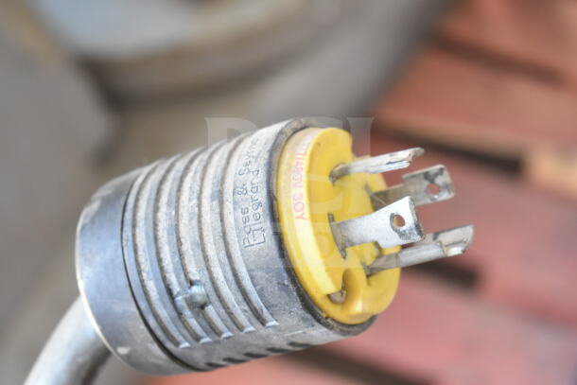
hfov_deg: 24.6
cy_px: 192
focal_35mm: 82
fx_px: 1323
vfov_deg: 16.6
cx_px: 288
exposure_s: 1/100
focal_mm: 55
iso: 1800
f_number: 5.6
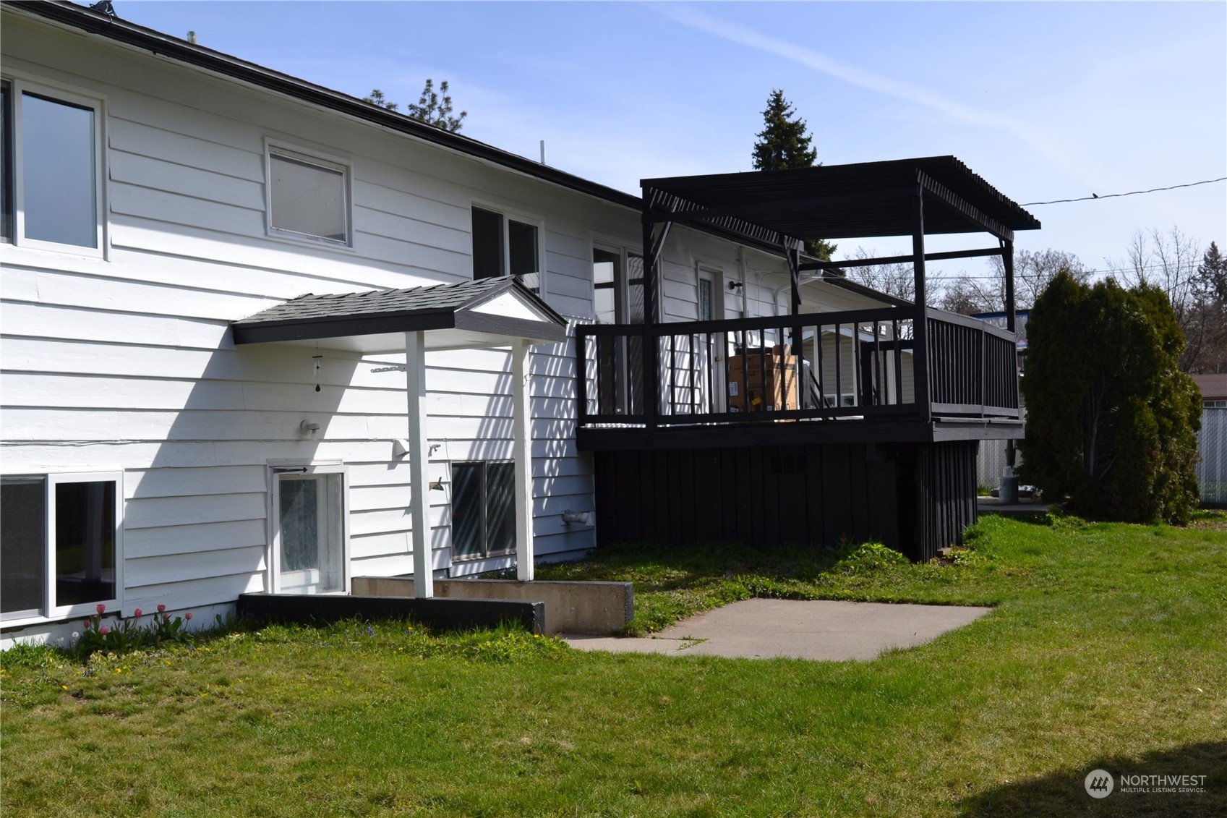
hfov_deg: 45.0
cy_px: 409
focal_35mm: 44
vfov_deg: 30.8
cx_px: 614
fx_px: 1482
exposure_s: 1/250
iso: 100
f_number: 8
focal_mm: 29
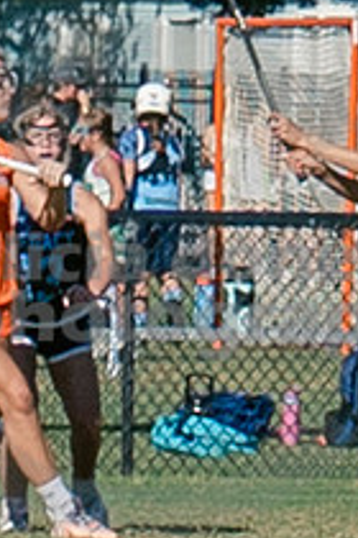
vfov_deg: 1.3
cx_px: 1201
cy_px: 405
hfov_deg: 0.9
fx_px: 22791
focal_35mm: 1528
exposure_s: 1/2000
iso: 250
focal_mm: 70
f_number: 5.6
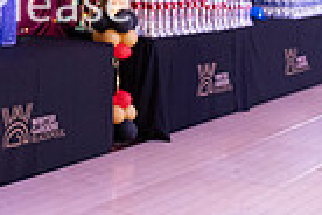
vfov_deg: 12.4
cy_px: -173
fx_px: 903
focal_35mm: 101
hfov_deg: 18.5
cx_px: -119
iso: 3200
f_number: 7.1
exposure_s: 1/80
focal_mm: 24
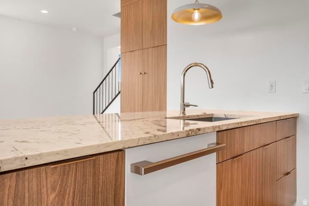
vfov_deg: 46.4
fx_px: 240
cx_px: 154
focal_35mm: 28
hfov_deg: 65.5
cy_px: 103
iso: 250
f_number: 9
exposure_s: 1/40
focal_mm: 28
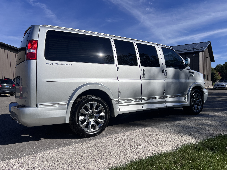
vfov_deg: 53.1
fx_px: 170
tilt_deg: -0.2
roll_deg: +1.2
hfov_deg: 67.3
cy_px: 85
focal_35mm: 26
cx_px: 114
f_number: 1.5
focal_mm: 5.7
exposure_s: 1/11364
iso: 50
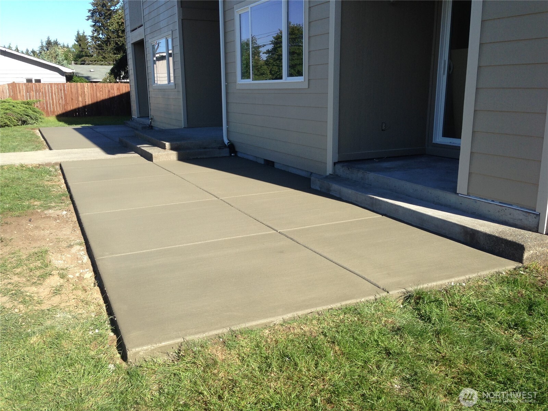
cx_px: 274
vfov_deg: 42.9
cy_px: 206
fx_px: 522
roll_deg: +0.9
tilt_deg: -11.4
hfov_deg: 55.4
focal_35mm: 33
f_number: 2.4
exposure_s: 1/753
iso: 50
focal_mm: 4.12
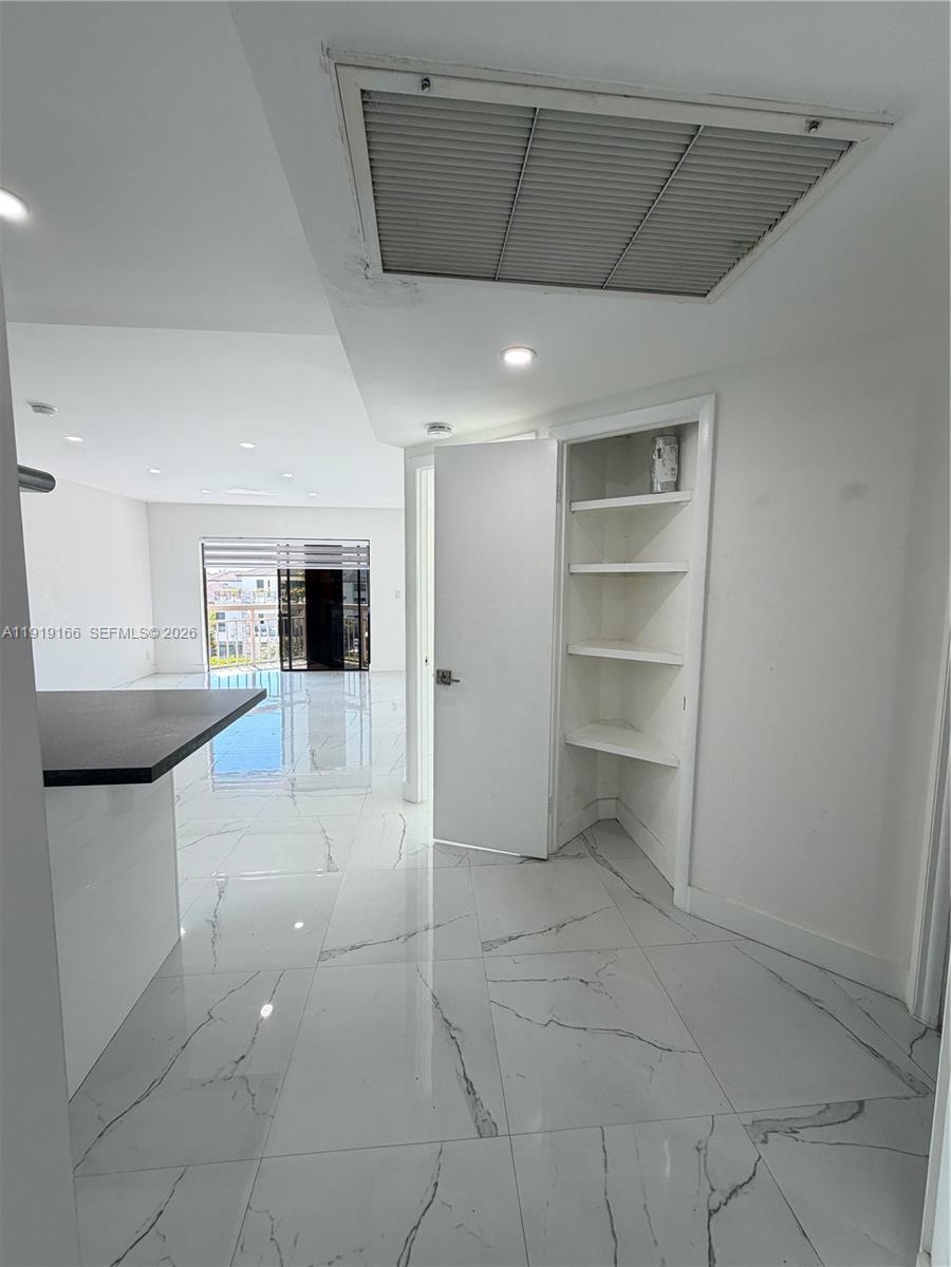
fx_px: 513
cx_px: 476
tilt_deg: -6.1
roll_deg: +0.3
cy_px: 634
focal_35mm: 14
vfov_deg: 102.1
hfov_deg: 85.7
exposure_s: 1/120
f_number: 2.2
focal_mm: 2.22
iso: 64
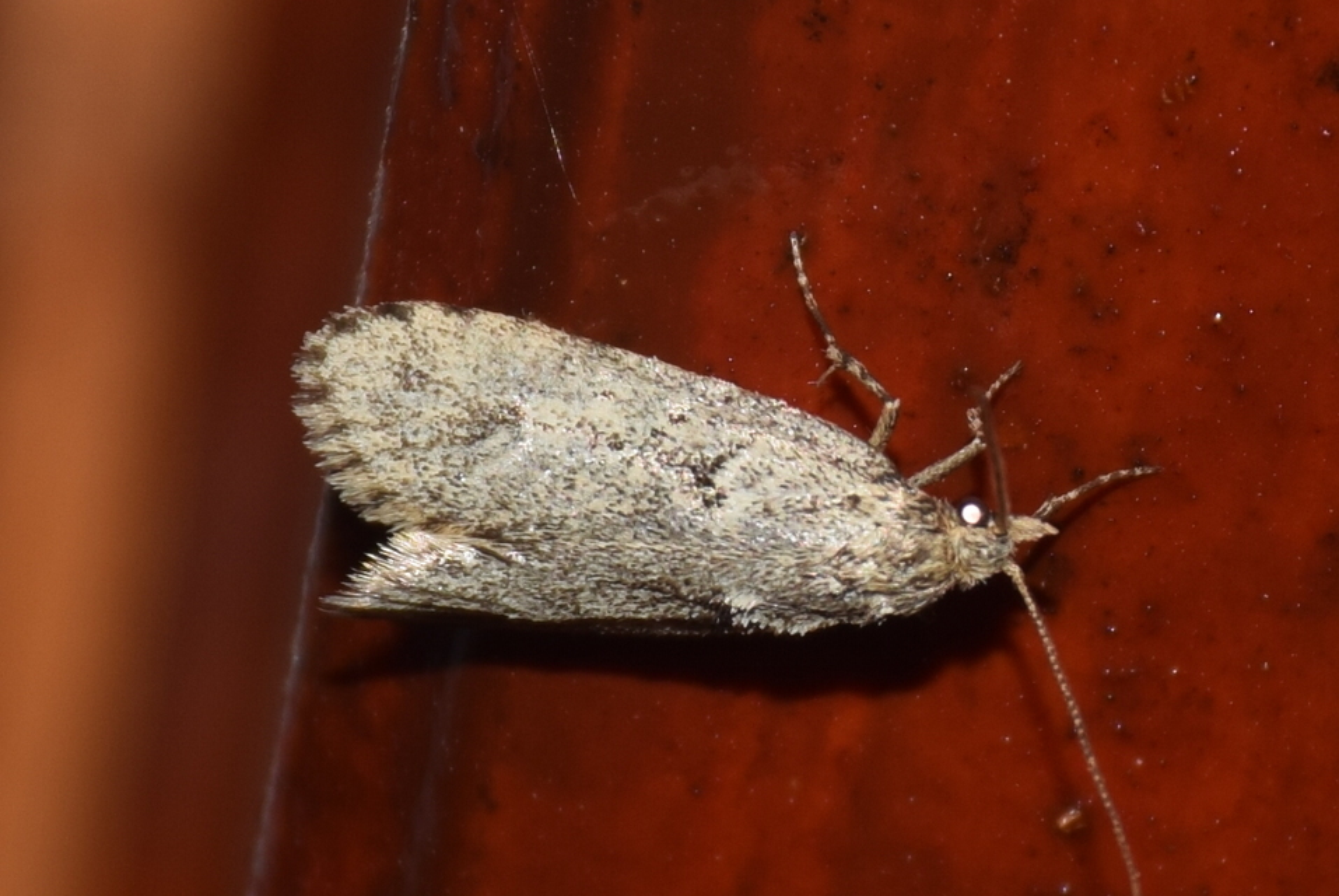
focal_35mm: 210
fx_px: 7818
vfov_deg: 6.6
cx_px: 670
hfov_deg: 9.8
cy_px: 448
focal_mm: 140
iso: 100
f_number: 8
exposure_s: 1/60
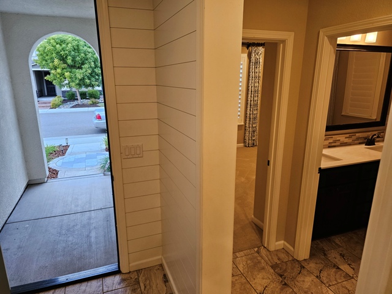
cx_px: 196
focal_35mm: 23
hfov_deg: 73.9
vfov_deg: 58.9
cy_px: 147
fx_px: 260
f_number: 1.7
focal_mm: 6.3
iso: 200
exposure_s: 1/120
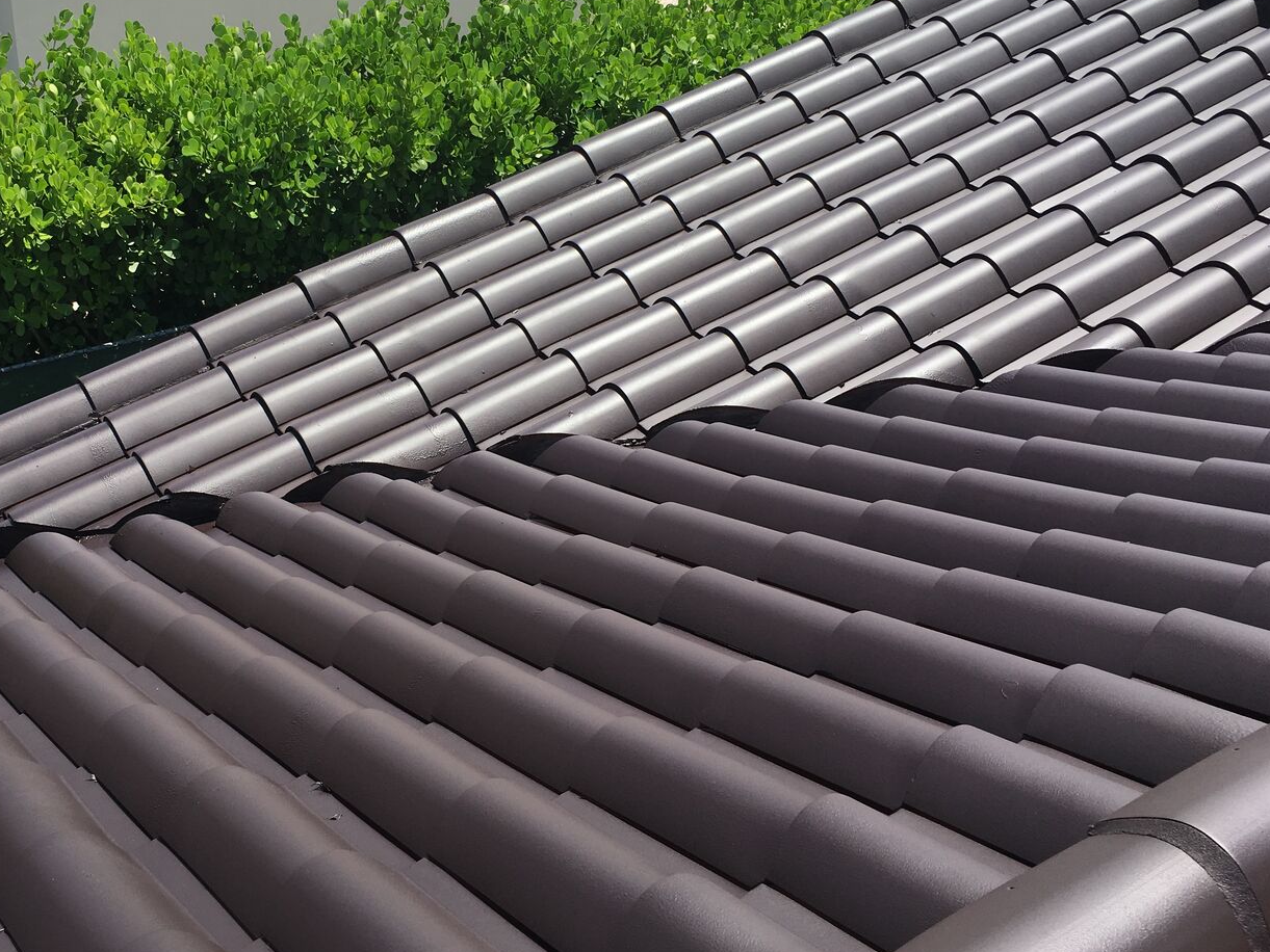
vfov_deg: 37.7
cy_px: 408
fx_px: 1394
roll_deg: -2.8
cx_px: 474
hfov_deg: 48.5
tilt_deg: -28.7
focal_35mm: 38
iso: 25
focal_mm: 4.15
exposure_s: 1/986
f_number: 2.2
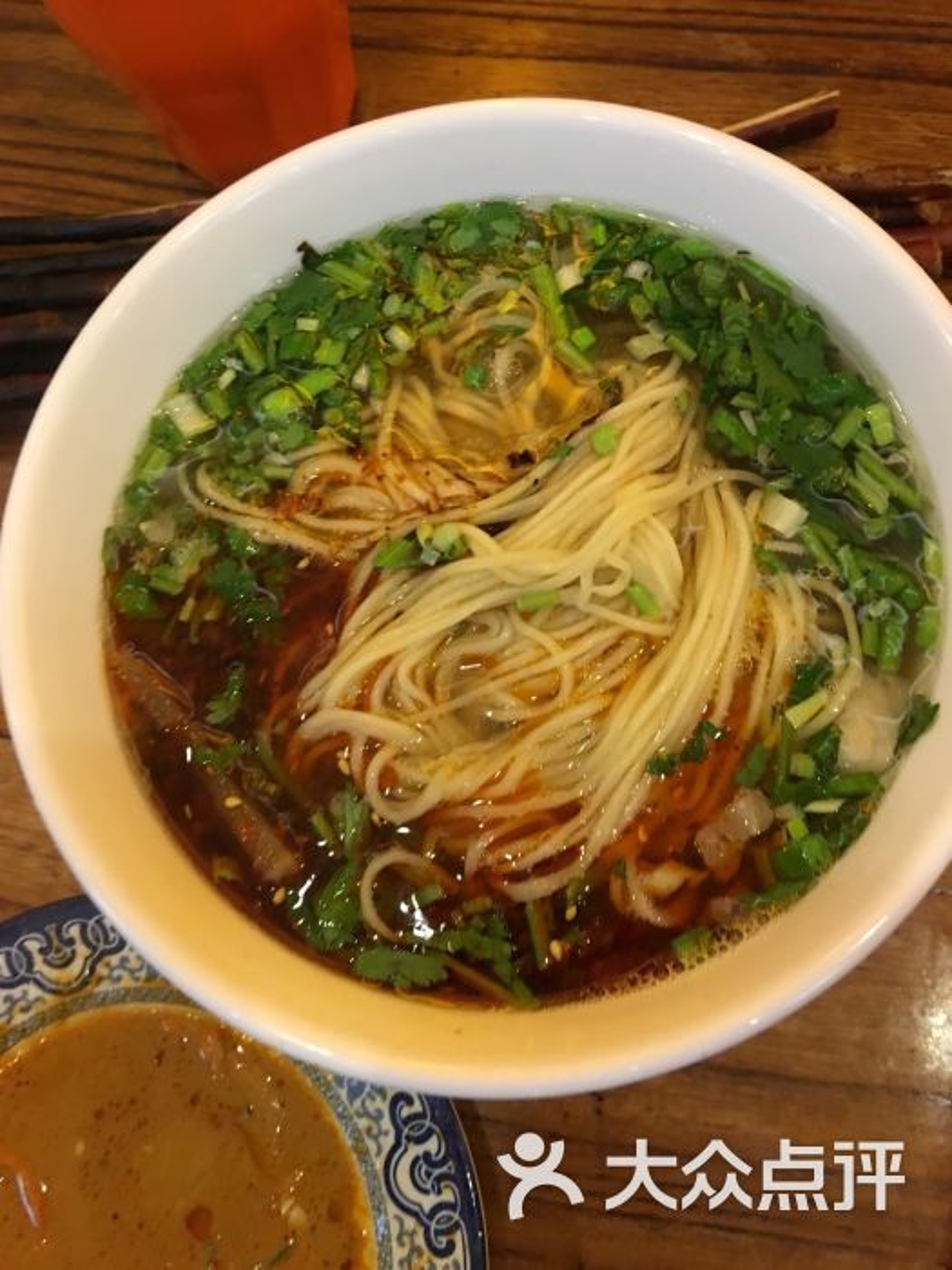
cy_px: 635
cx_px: 476
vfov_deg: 61.7
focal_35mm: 29
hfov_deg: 48.2
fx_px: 1063
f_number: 2.2
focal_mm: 4.15
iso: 125
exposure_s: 1/17
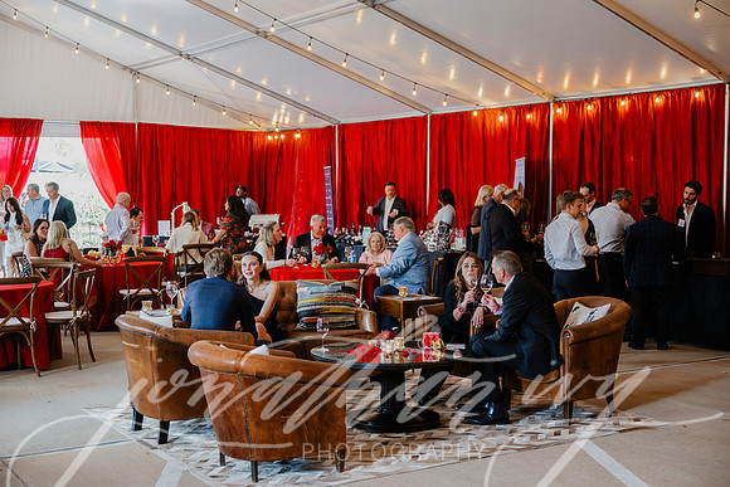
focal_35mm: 47
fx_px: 953
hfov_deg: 41.9
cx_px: 365
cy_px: 244
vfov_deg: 28.7
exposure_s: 1/80
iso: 2200
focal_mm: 47
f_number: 2.8
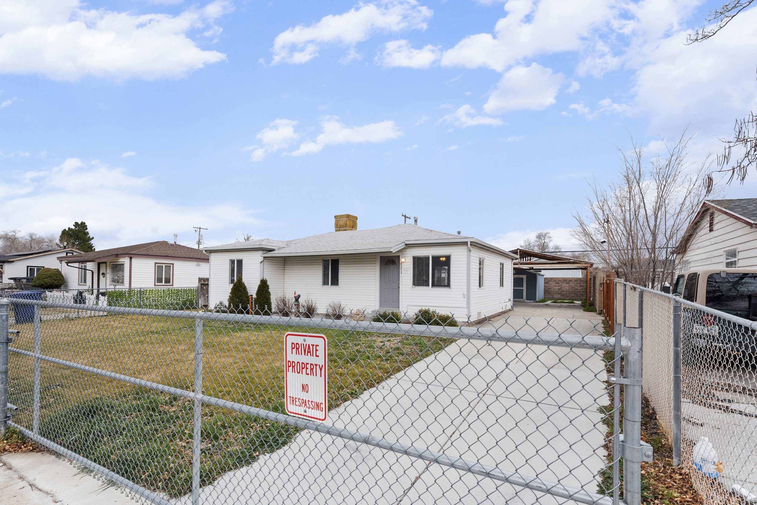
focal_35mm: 16
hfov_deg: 96.7
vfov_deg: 73.8
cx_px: 378
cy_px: 252
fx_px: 337
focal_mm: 16
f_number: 10
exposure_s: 1/8
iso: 100
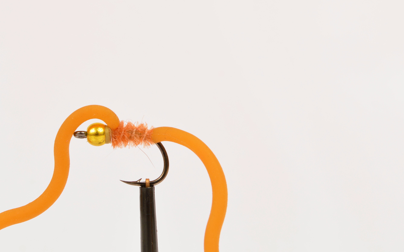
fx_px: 1068
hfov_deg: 21.4
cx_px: 159
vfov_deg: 13.5
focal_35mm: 97
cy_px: 99
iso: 100
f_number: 11
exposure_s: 1/25
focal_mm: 40
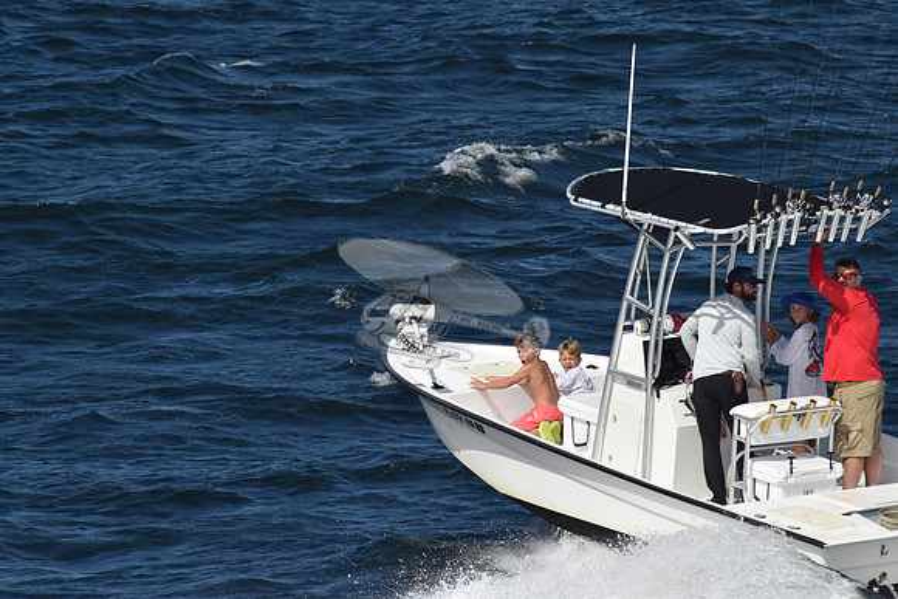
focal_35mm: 450
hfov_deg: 4.6
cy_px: 300
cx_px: 449
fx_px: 11227
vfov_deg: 3.1
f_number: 16
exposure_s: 1/1000
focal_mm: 300
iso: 400
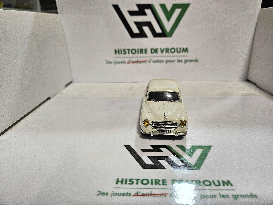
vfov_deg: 56.8
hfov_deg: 71.6
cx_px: 136
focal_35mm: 24
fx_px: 189
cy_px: 102
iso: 100
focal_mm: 5
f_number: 1.8
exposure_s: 1/100
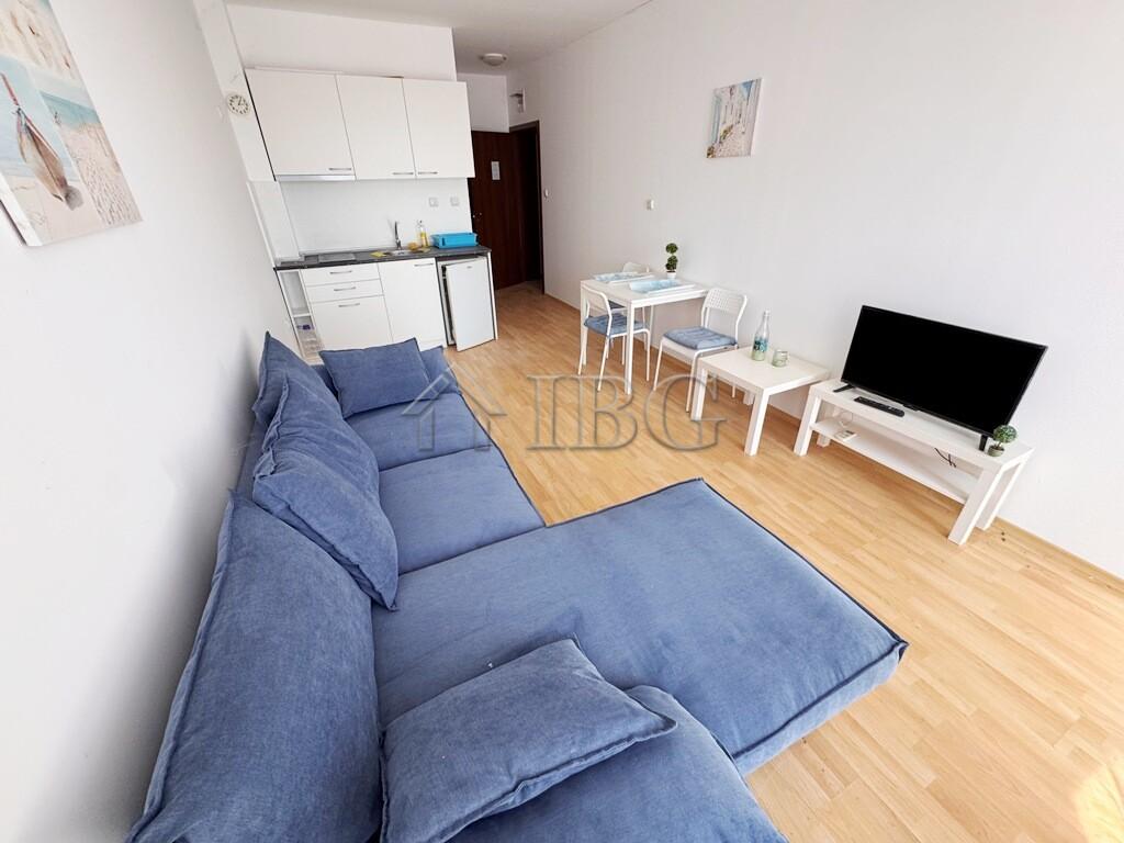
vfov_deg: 85.7
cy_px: 422
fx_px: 455
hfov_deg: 102.1
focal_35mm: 14
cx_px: 562
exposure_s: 1/99
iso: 160
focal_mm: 2.22
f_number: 2.2
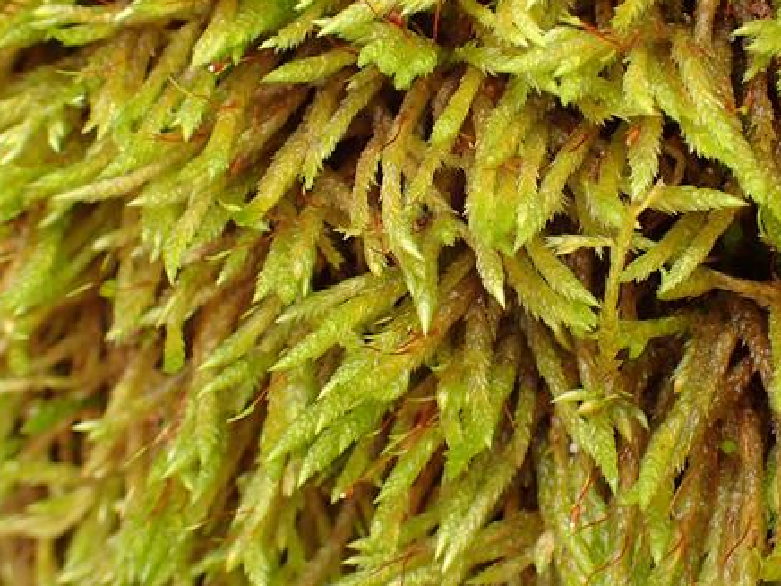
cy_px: 163
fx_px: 993
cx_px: 468
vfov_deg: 32.4
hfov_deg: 42.7
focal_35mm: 44
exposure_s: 1/125
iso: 250
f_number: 2.3
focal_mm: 5.5
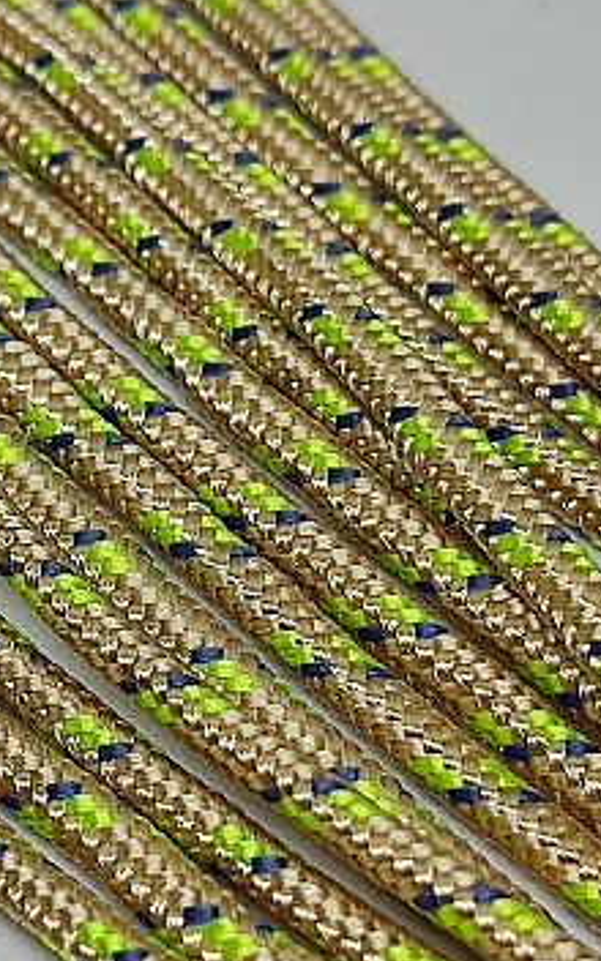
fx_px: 2568
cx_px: 117
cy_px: 583
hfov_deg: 13.3
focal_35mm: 98
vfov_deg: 21.2
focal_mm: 4.71
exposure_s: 1/100
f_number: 1.79
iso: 87
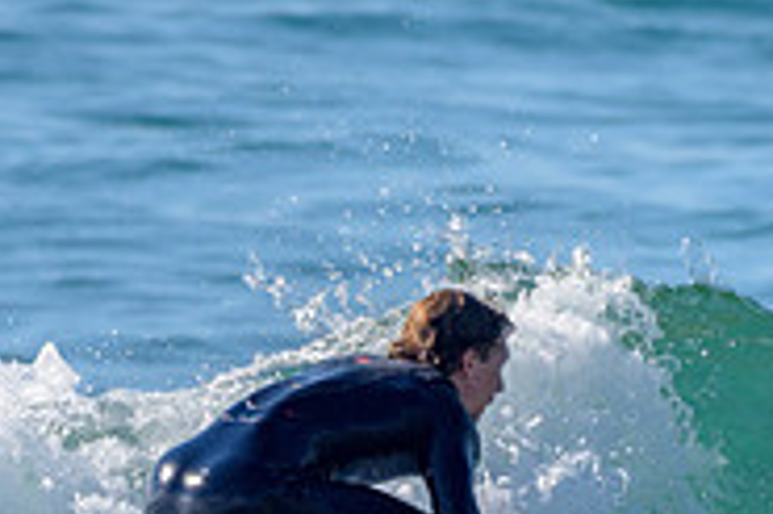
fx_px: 41318
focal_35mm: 1926
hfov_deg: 1.1
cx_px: 370
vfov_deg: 0.7
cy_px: 504
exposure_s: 1/2000
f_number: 5.6
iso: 180
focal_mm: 500
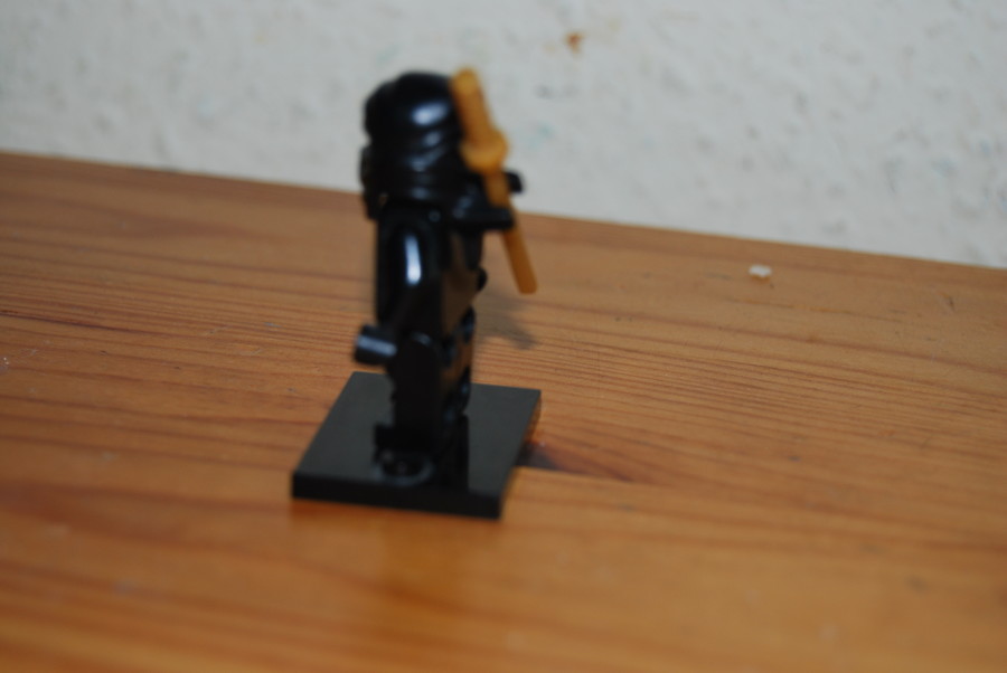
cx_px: 504
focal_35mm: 82
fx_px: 2310
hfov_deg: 24.6
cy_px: 336
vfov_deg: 16.6
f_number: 5.6
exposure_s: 1/60
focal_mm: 55
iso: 200
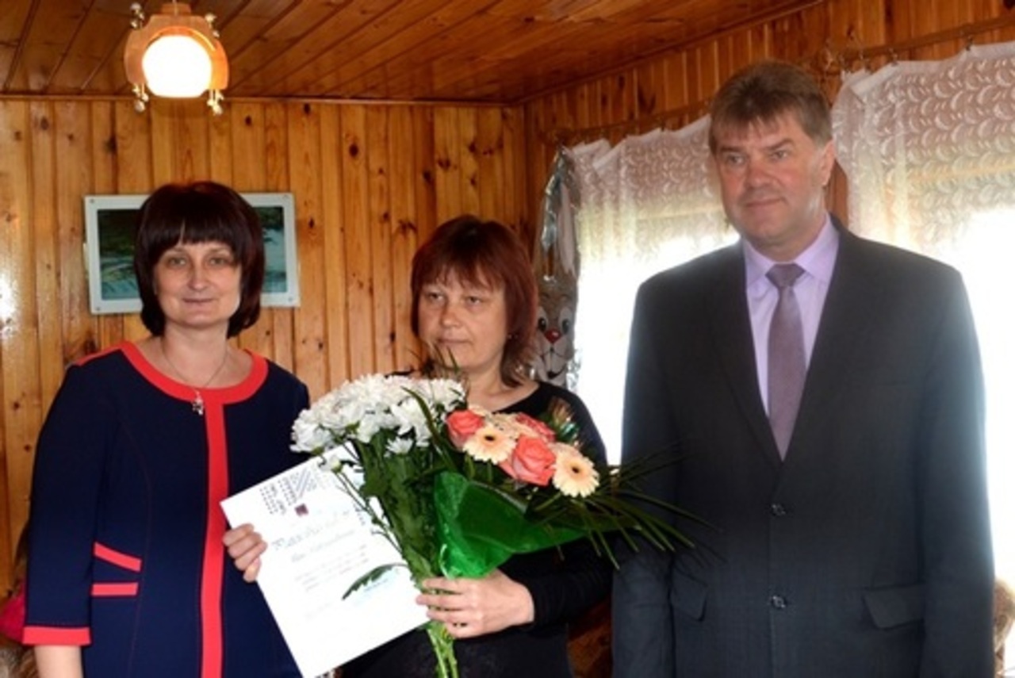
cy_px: 339
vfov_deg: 43.7
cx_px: 508
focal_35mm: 30
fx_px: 846
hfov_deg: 61.9
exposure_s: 1/60
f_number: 3.8
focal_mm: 20
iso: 400
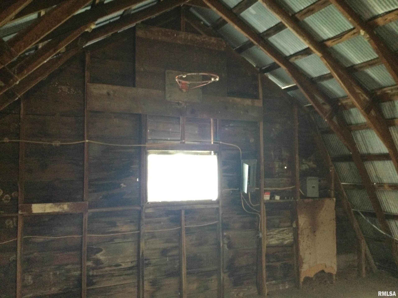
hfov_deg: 58.4
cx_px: 199
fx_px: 356
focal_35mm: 31
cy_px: 149
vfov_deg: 45.4
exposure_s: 1/15
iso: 320
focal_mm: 3.3
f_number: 2.4
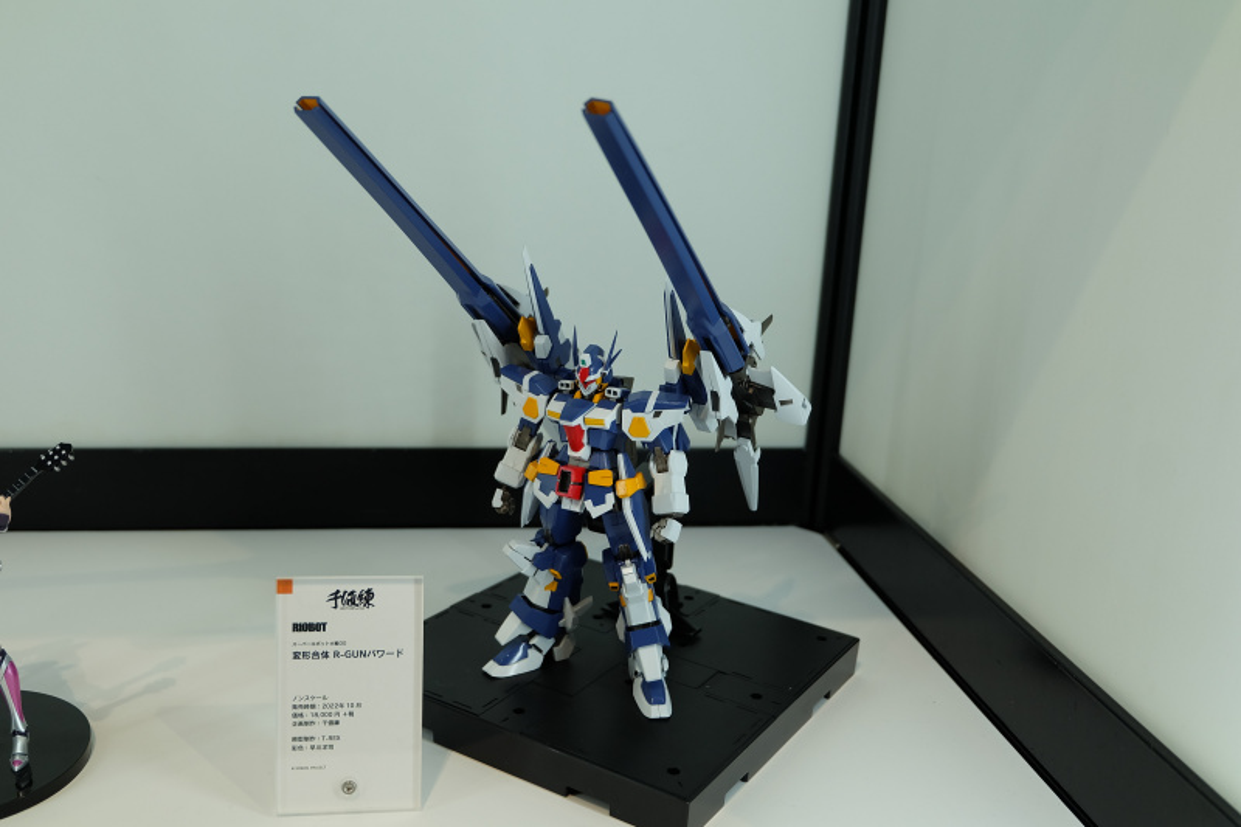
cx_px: 620
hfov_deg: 53.1
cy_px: 414
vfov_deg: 36.9
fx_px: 1241
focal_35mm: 36
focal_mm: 24.3
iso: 250
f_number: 4.2
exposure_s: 1/125
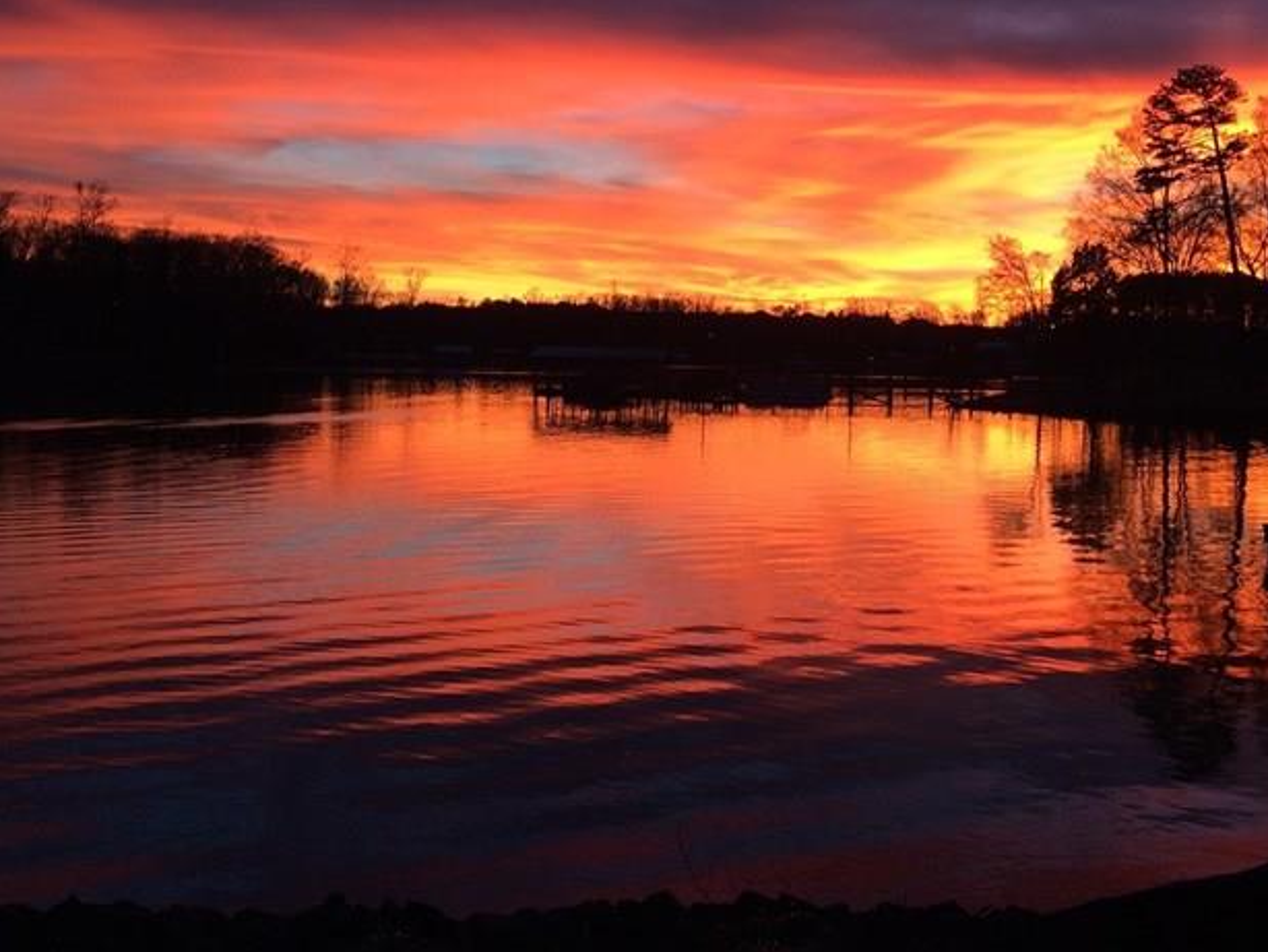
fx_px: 1832
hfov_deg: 38.1
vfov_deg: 28.8
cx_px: 725
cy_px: 260
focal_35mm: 50
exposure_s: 1/60
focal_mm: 4.12
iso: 40
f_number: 2.2
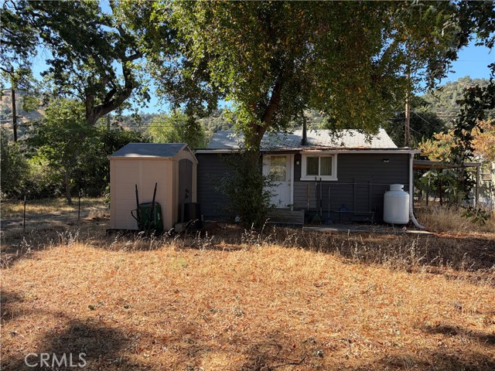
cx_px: 248
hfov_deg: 67.3
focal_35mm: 26
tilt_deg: -1.0
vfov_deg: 53.1
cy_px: 186
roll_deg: -0.7
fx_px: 372
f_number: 1.6
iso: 50
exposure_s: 1/1064
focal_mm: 5.96
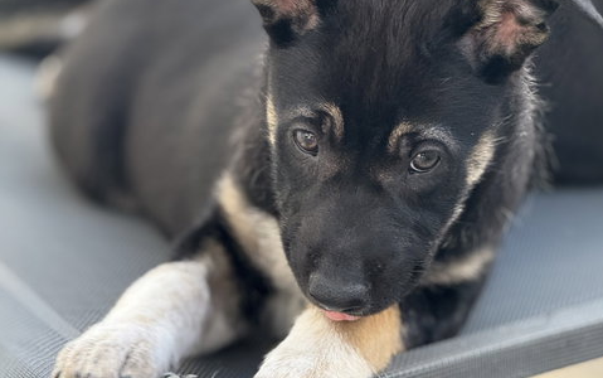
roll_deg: +0.2
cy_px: 153
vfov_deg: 7.4
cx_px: 312
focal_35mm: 177
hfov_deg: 11.8
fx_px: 2910
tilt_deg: -21.9
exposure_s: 1/107
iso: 50
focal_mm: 15.66
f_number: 2.8
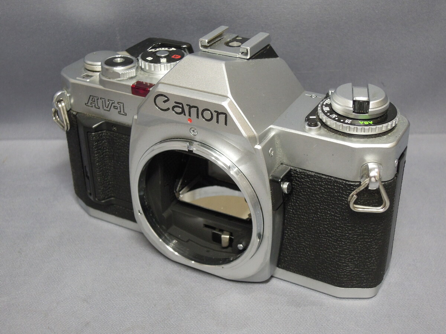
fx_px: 709
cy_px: 167
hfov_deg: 34.9
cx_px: 223
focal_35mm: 55
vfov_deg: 26.6
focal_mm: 9.9
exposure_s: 1/30
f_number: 4
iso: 400
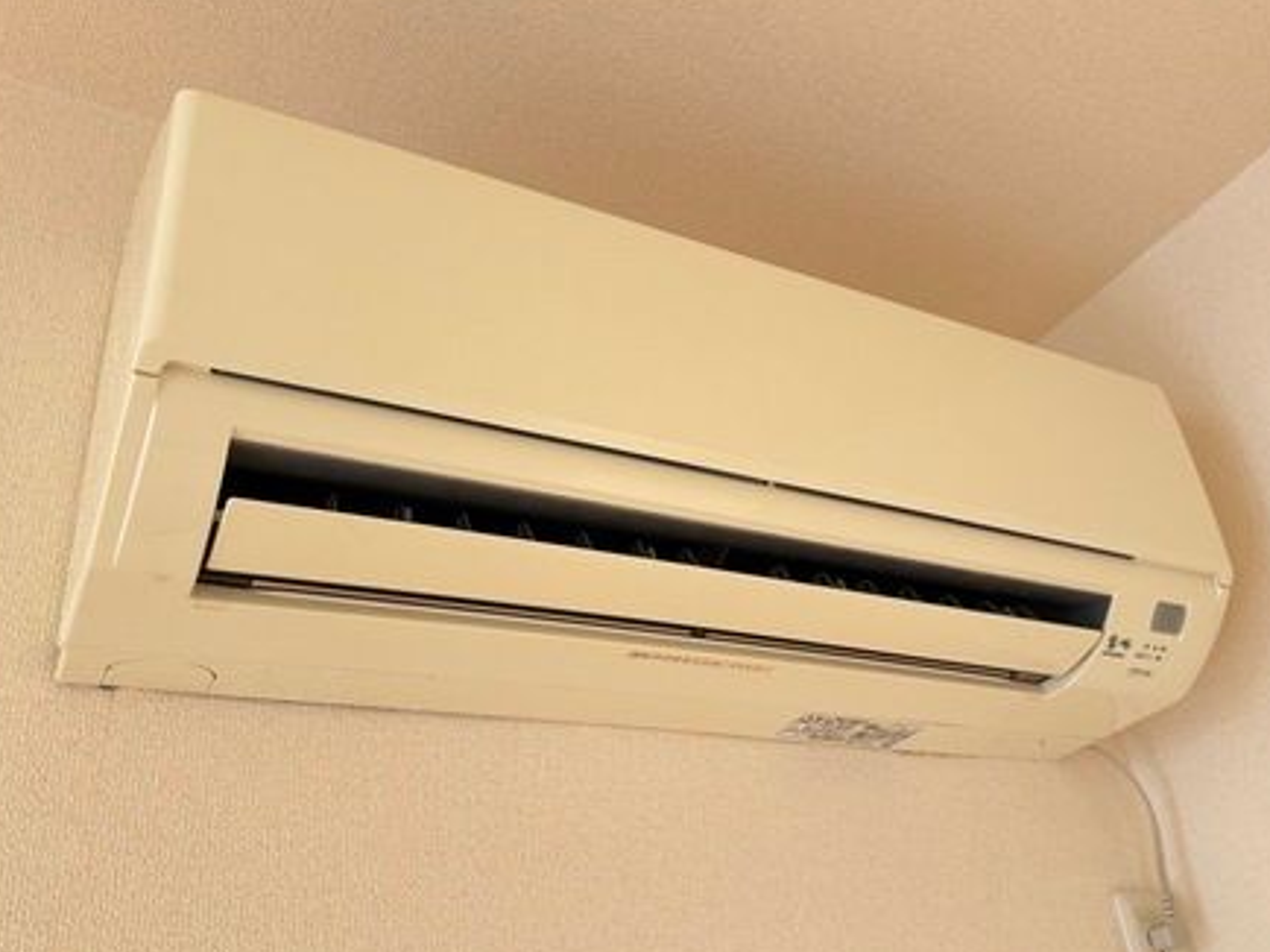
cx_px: 682
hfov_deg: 58.3
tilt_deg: +31.9
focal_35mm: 31
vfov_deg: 45.4
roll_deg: +8.0
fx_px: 1137
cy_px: 483
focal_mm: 6.76
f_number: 1.78
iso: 200
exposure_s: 1/113
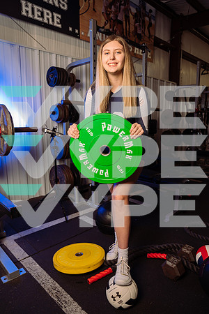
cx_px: 104
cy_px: 157
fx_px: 209
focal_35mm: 24
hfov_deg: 53.1
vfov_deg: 73.7
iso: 320
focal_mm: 24
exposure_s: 1/250
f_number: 5
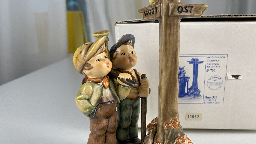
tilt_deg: -16.5
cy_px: 86
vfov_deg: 35.5
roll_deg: +0.7
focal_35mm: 33
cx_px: 147
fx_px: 224
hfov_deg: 59.2
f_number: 1.6
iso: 32
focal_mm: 5.1
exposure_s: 1/111
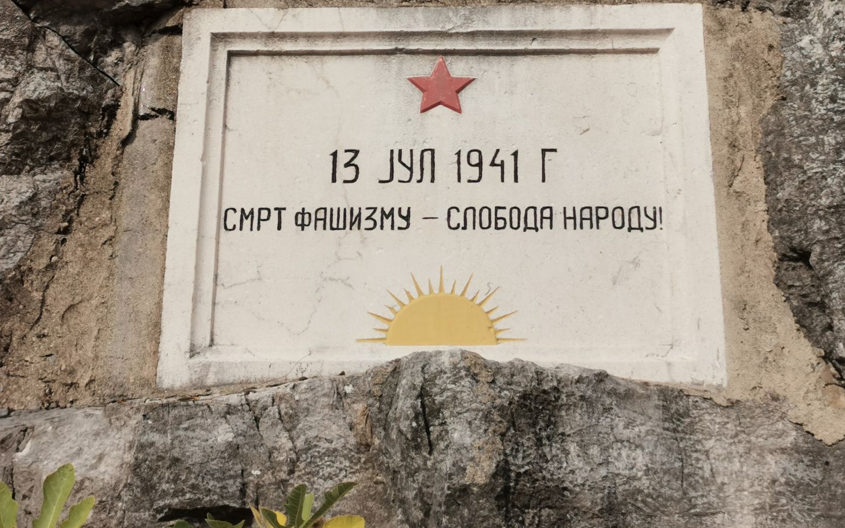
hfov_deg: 29.0
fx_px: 1635
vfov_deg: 18.3
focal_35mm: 71
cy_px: 203
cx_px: 448
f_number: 1.6
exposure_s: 1/4854
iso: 50
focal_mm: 5.56
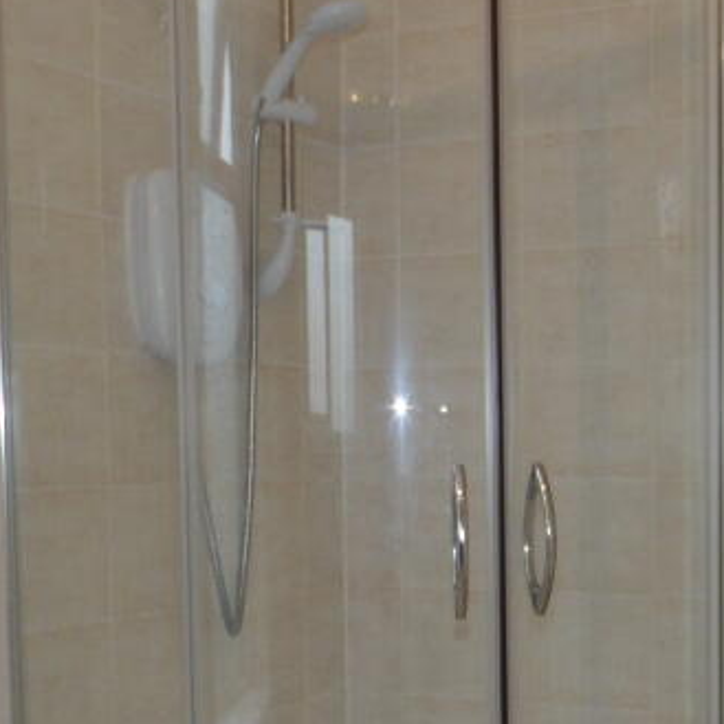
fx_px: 1562
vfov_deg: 25.7
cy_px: 552
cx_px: 647
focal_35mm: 66
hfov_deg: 25.3
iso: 200
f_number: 4.1
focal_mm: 4.3
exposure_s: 1/15
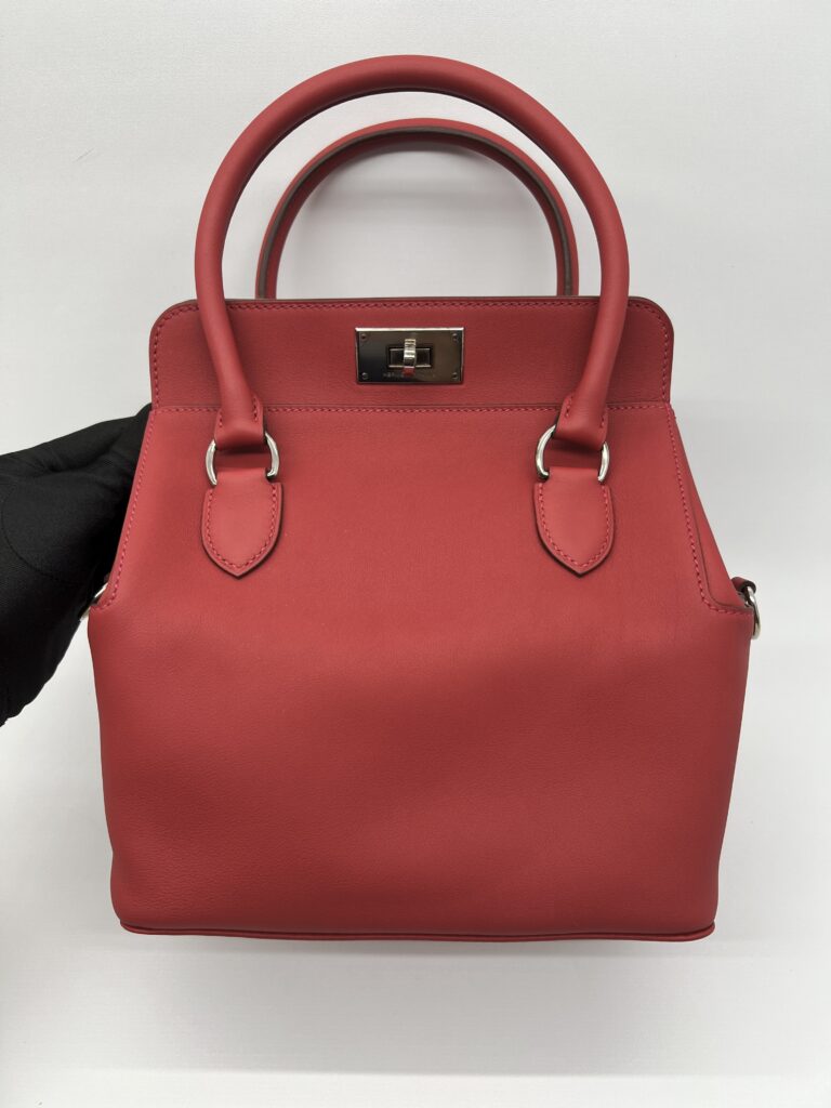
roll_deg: +0.1
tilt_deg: -37.2
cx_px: 416
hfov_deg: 53.1
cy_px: 554
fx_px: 832
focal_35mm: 26
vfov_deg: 67.3
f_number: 1.5
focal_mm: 5.7
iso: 32
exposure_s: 1/100
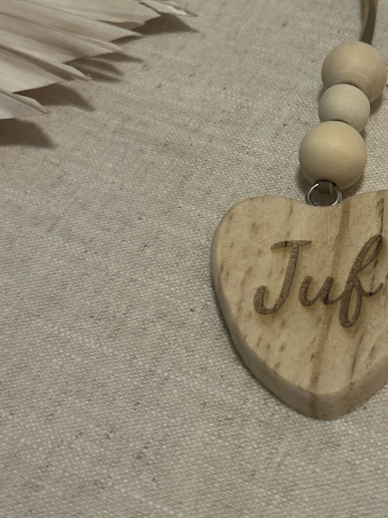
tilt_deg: -50.1
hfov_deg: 23.7
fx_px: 912
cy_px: 174
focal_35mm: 61
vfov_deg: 31.4
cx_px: 308
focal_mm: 5.7
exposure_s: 1/50
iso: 400
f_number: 1.5
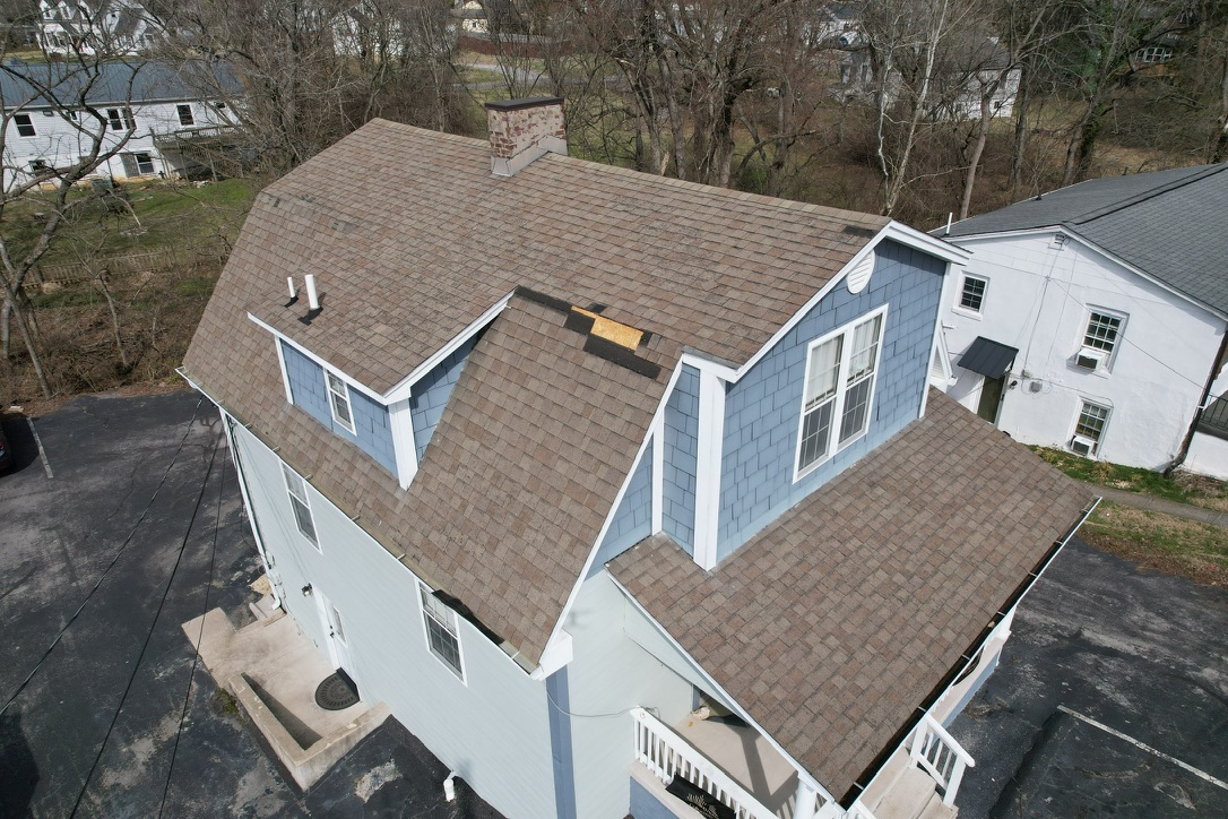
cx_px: 614
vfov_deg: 57.2
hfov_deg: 78.6
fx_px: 750
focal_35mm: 22
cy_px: 410
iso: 160
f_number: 2.8
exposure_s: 1/4000
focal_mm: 8.38
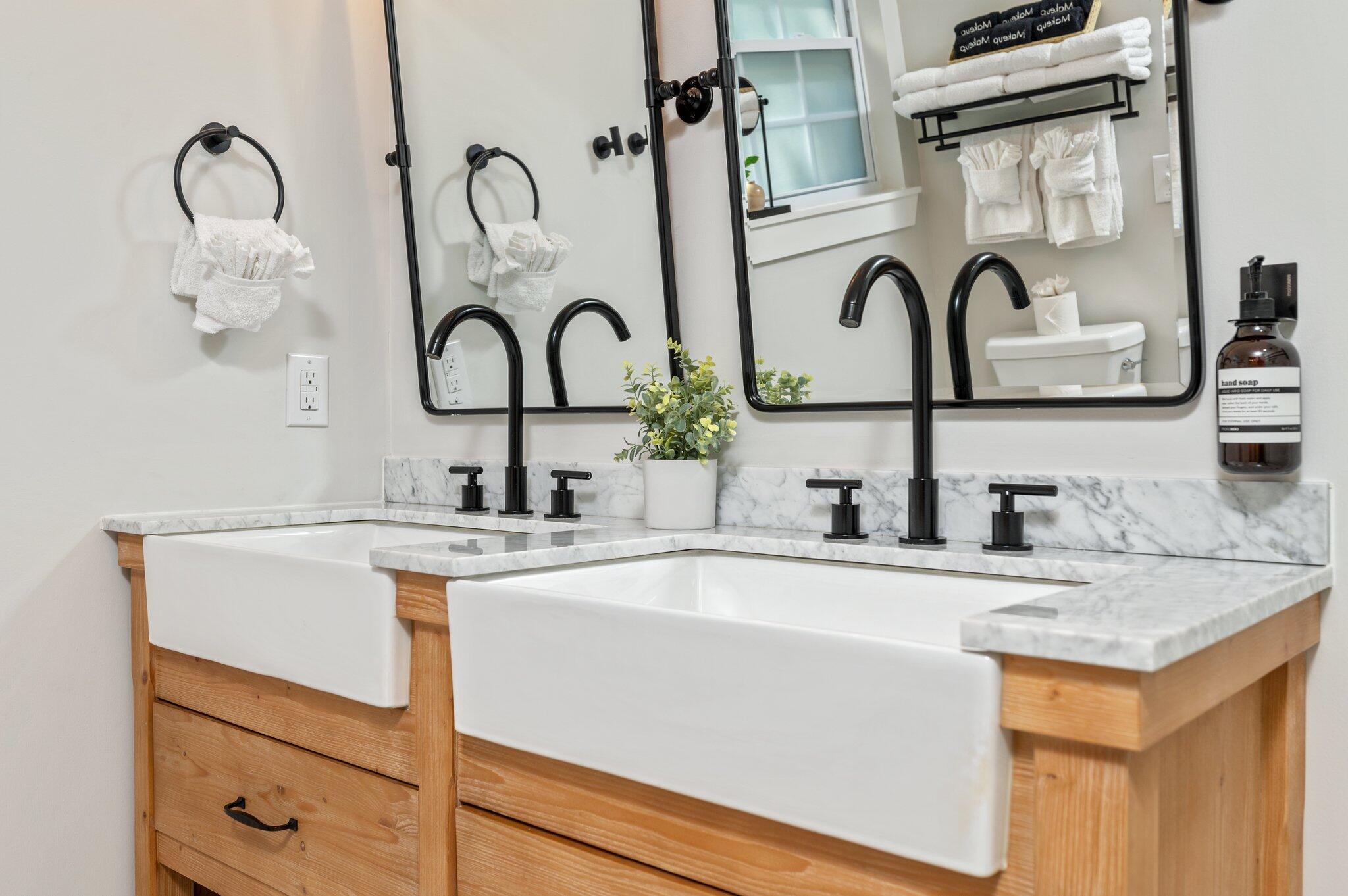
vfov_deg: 45.6
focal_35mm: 28
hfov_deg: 64.6
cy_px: 448
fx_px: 1066
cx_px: 674
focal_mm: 28.5
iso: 100
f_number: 5.6
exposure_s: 1/60
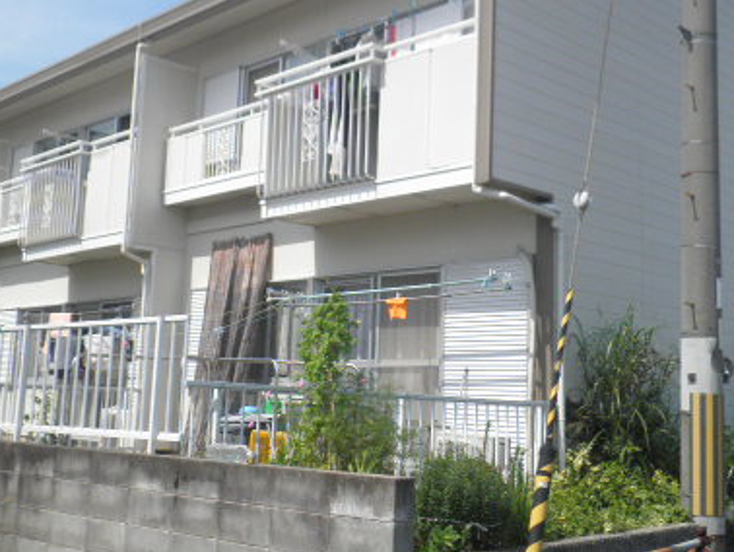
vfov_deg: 32.8
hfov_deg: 42.9
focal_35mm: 44
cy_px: 218
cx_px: 361
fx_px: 934
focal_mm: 4.7
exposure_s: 1/125
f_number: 7.9
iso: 64
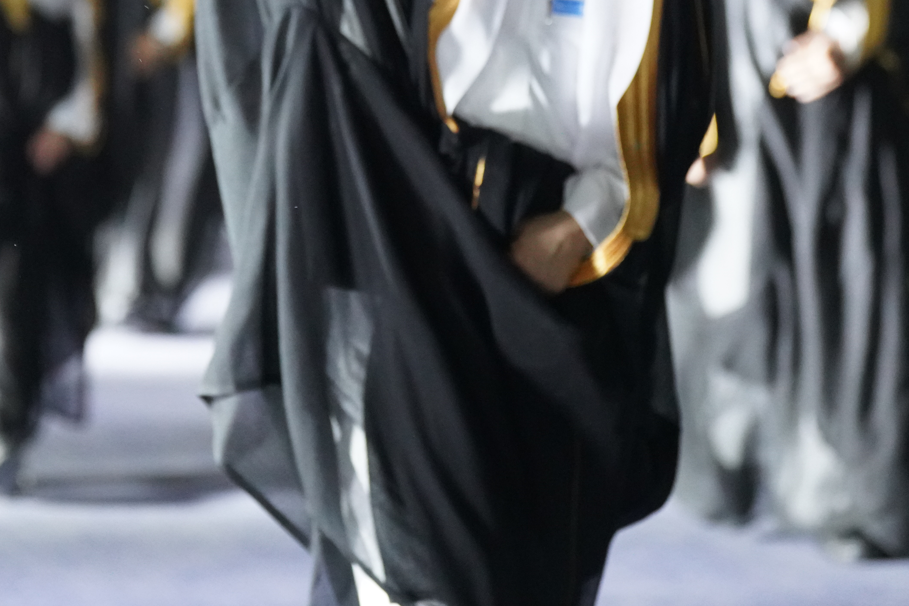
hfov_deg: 8.7
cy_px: 26
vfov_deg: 5.8
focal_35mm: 237
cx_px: 308
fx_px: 5984
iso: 4000
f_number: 2.8
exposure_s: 1/125
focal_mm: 105
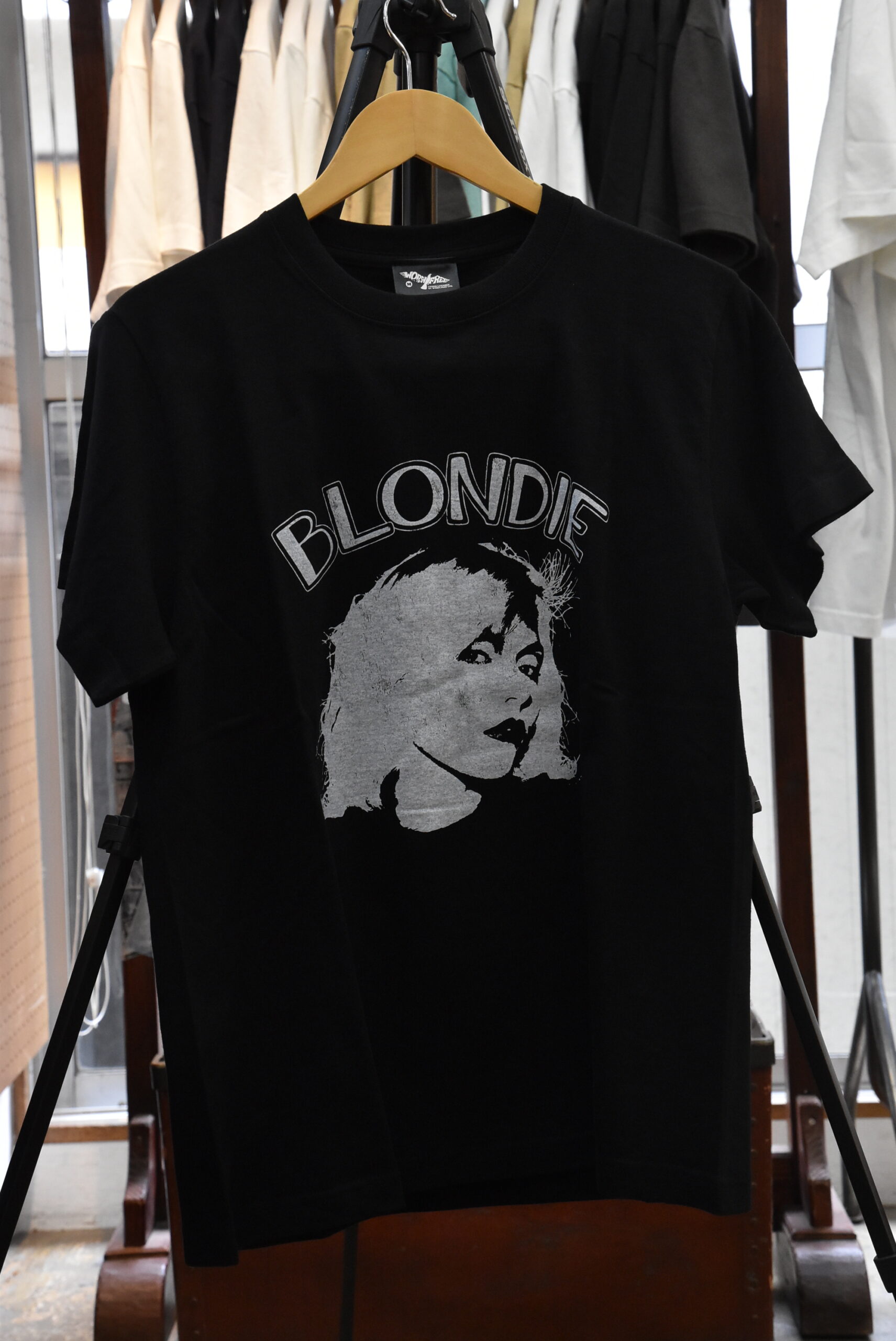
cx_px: 448
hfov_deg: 21.6
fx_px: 2348
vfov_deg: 31.9
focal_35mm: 63
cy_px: 670
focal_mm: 42
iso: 2500
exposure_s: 1/200
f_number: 5.6
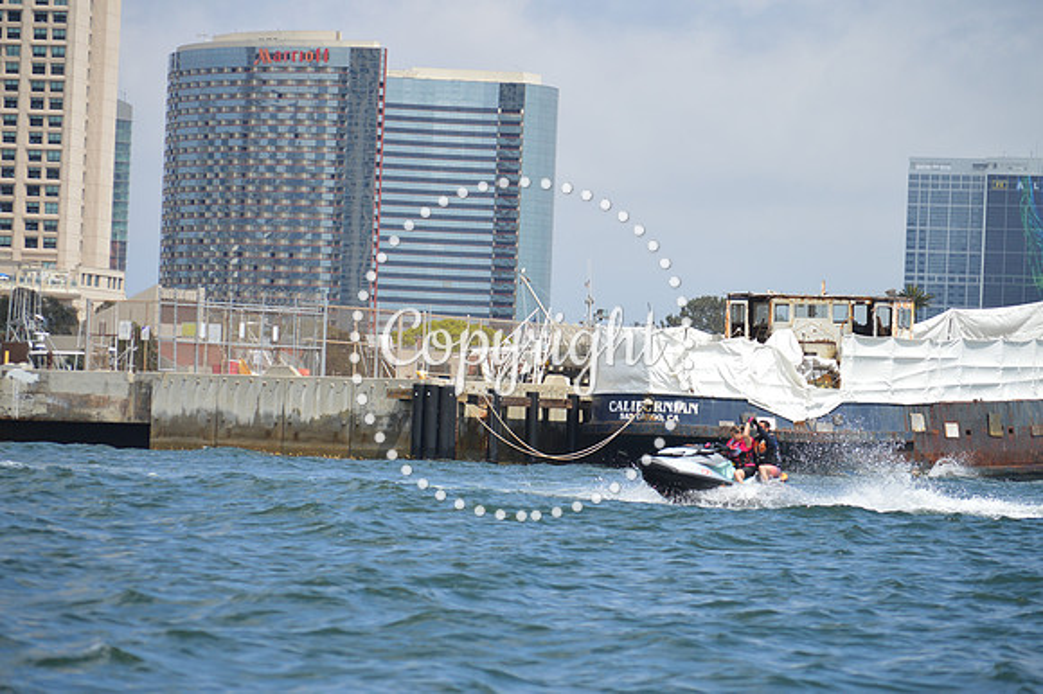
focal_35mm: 165
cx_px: 522
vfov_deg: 8.3
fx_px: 4778
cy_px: 347
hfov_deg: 12.5
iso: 100
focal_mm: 110
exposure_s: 1/640
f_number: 6.3
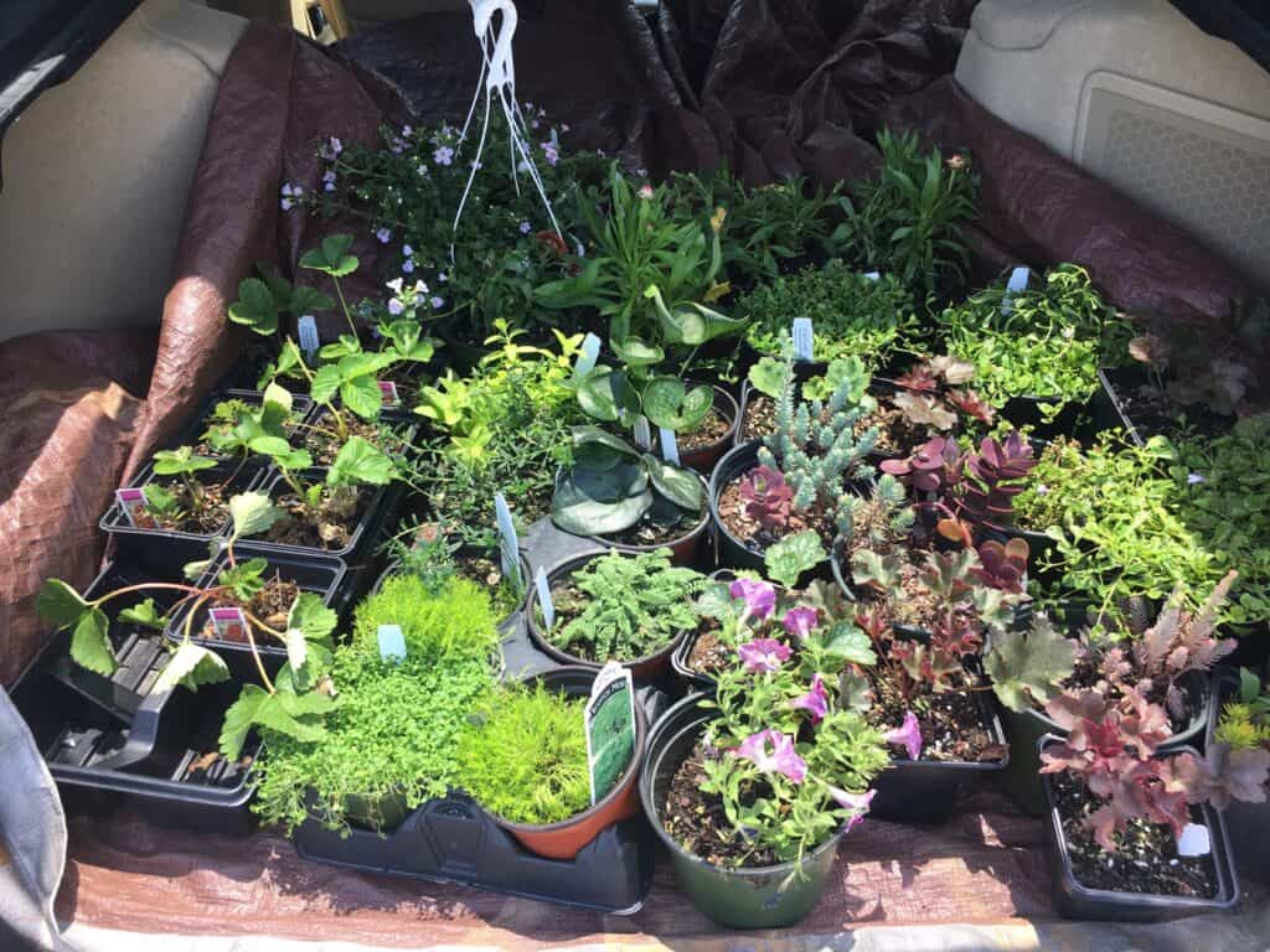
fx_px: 1064
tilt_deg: -39.2
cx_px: 635
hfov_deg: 61.7
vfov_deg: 48.2
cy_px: 476
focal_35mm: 29
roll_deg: +0.8
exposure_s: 1/148
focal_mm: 4.15
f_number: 2.2
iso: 25
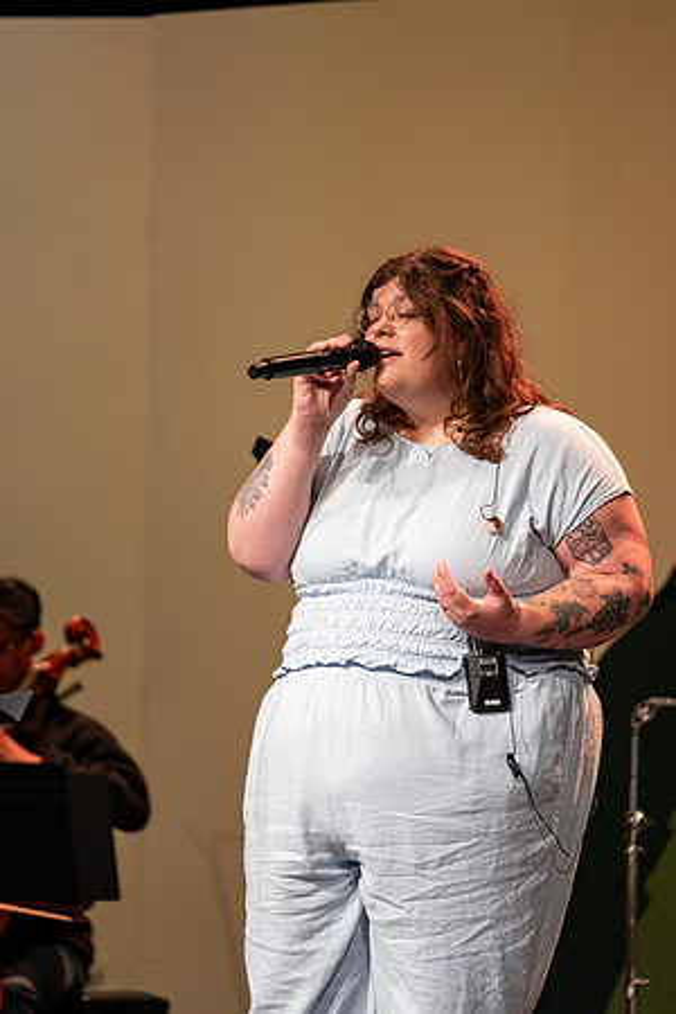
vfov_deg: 9.8
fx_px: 5915
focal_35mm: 210
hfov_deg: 6.5
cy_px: 507
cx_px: 338
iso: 800
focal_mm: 140
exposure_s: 1/210
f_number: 2.8
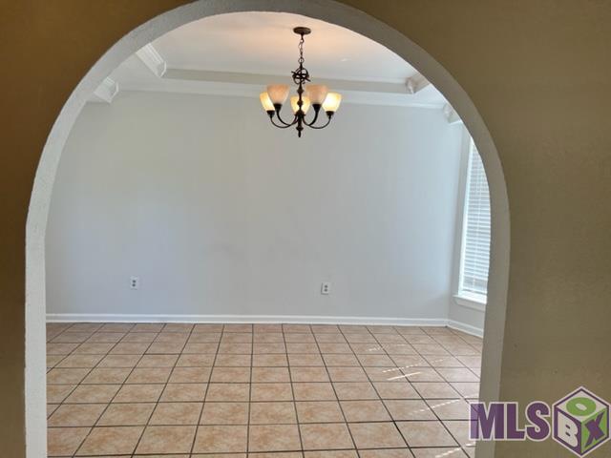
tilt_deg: -4.7
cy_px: 229
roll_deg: -2.7
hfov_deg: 67.3
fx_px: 459
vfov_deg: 53.1
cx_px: 306
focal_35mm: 26
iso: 40
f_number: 1.5
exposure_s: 1/197
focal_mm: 5.7
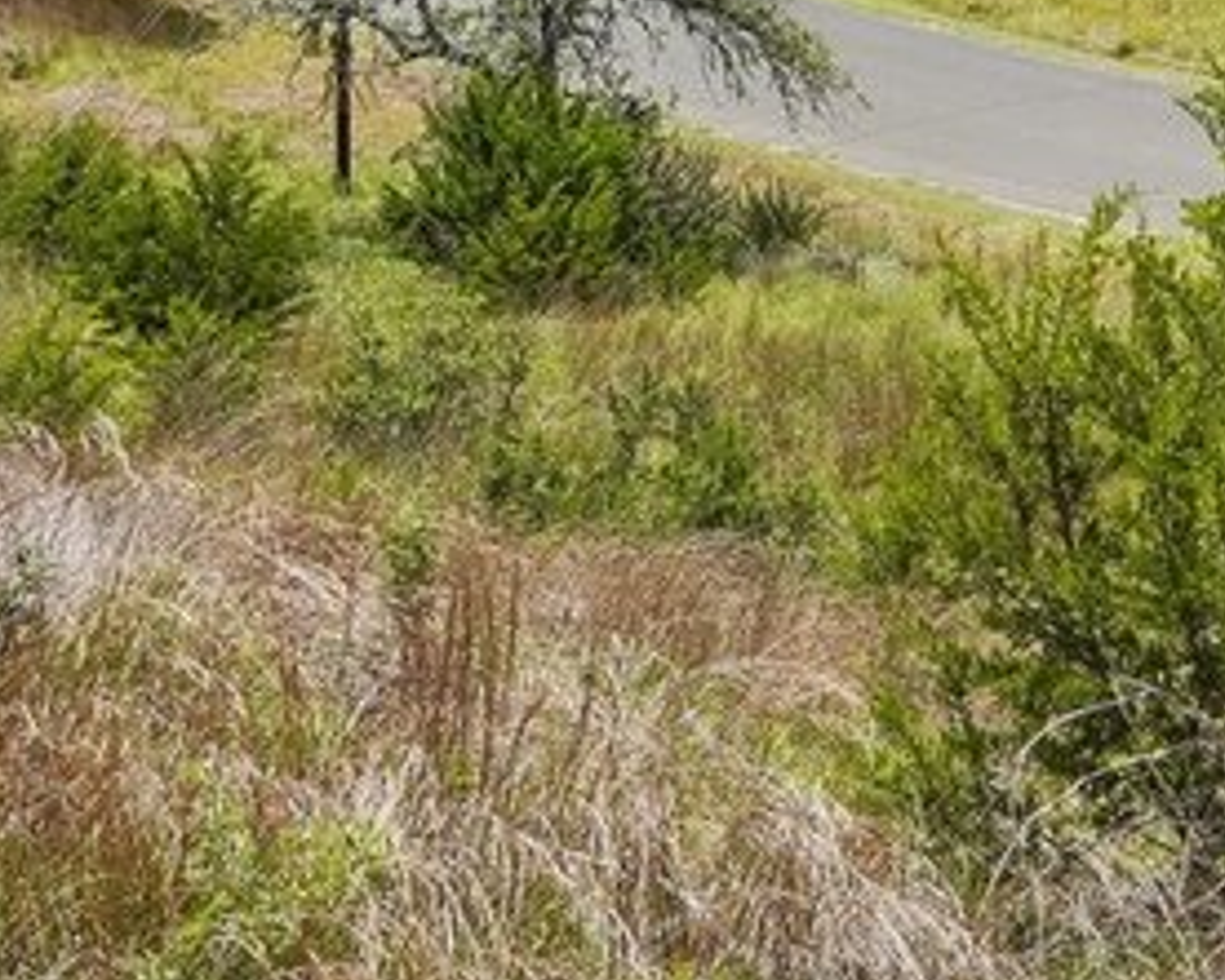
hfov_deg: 20.0
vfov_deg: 15.7
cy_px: -585
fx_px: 3192
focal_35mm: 88
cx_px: 1562
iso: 100
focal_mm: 16
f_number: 8
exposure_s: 1/250
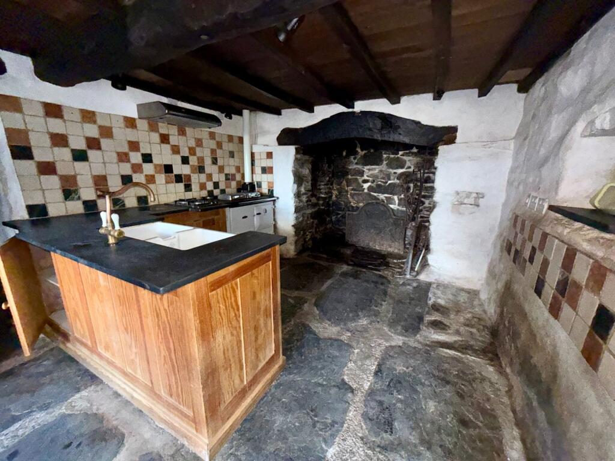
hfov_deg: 102.1
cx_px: 308
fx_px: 249
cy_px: 230
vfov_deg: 85.7
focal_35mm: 14
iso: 250
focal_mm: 2.22
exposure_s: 1/43
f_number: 2.2
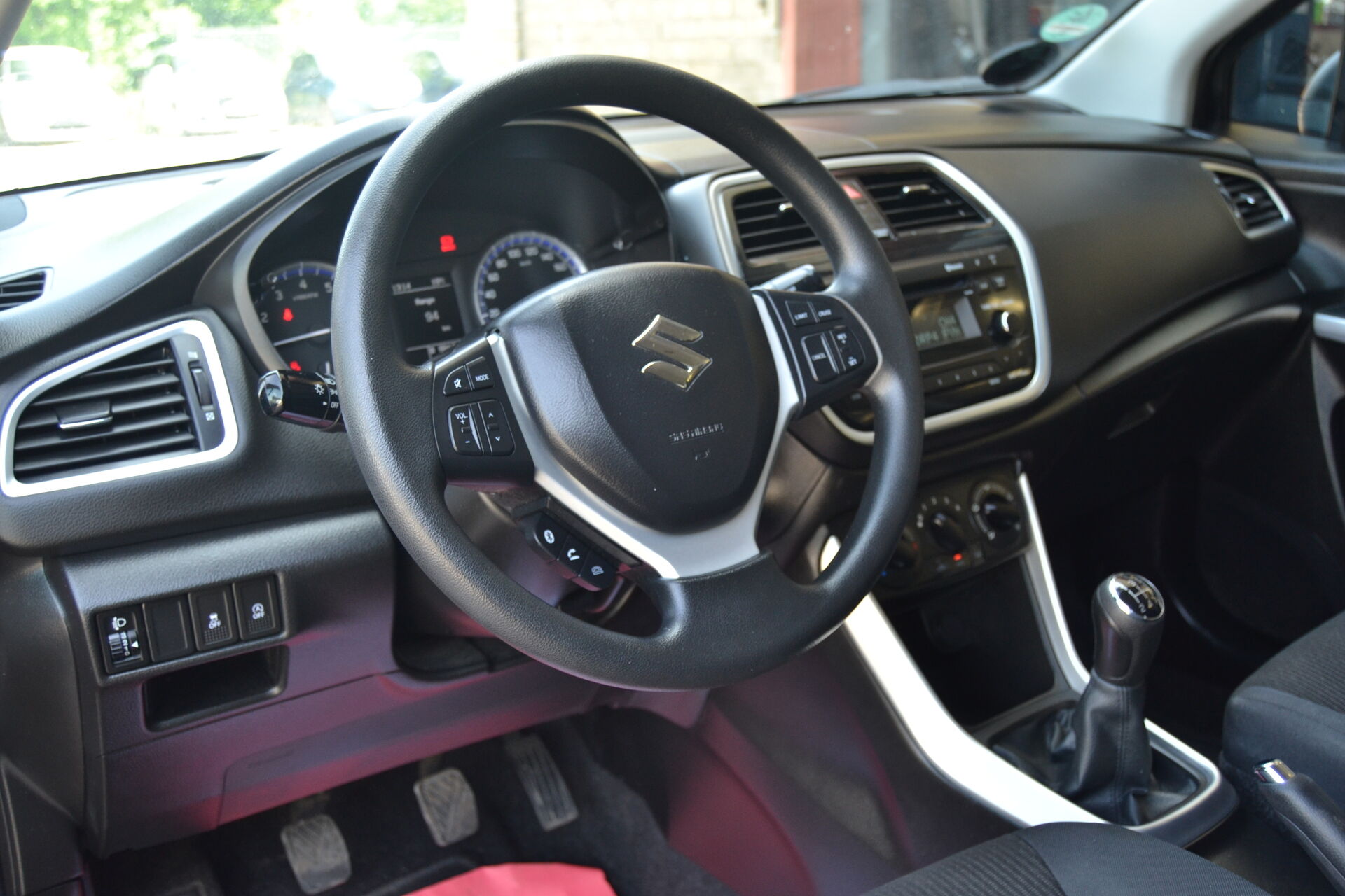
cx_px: 672
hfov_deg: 53.1
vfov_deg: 36.9
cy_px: 448
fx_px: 1345
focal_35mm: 36
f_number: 4.5
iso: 400
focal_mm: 24
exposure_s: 1/80
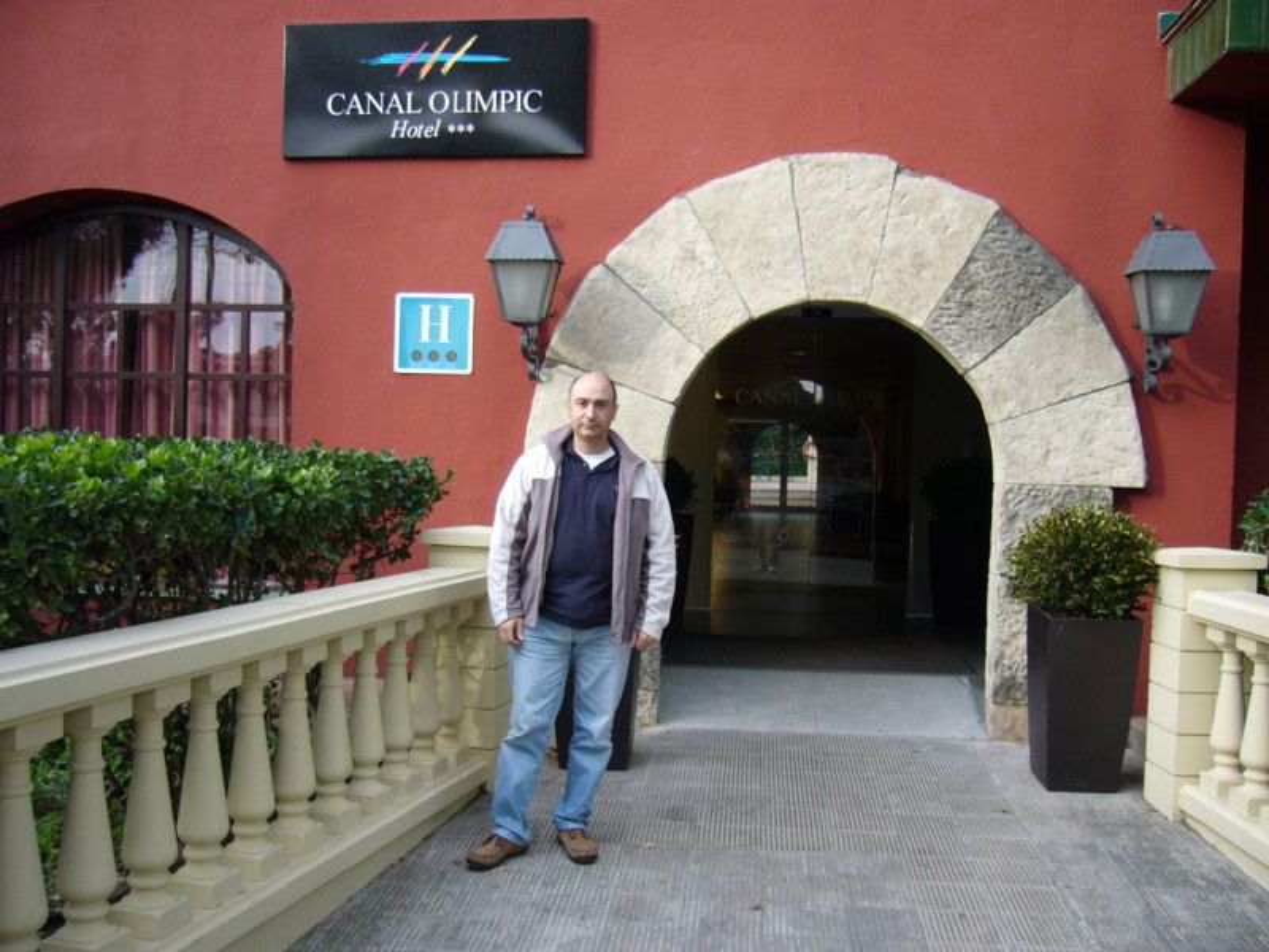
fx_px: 1283
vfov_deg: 40.7
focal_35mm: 35
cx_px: 634
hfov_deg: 52.6
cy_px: 476
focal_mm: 5.8
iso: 100
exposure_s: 1/125
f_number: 2.8
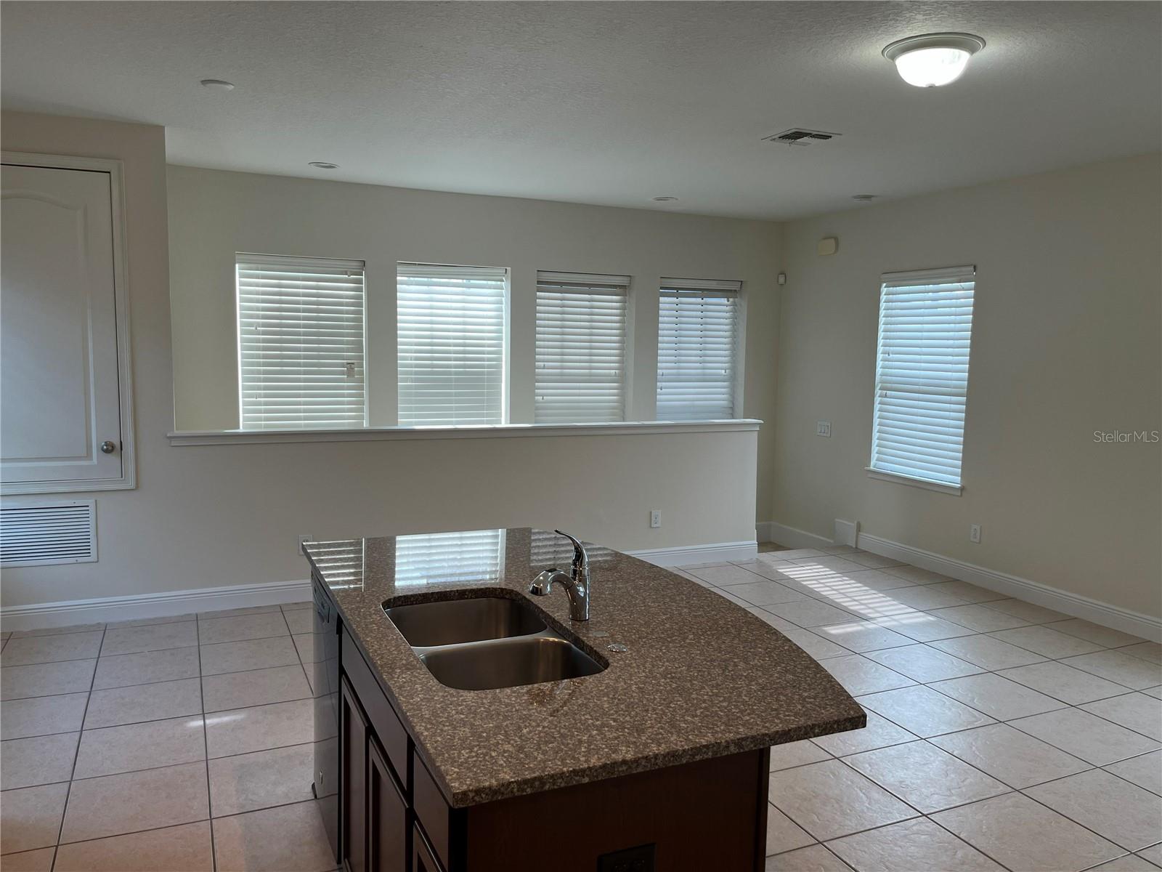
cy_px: 436
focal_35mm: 26
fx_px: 873
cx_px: 581
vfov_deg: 53.1
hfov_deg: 67.3
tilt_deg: -7.3
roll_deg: -1.3
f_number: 1.6
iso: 50
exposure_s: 1/120
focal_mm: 5.1
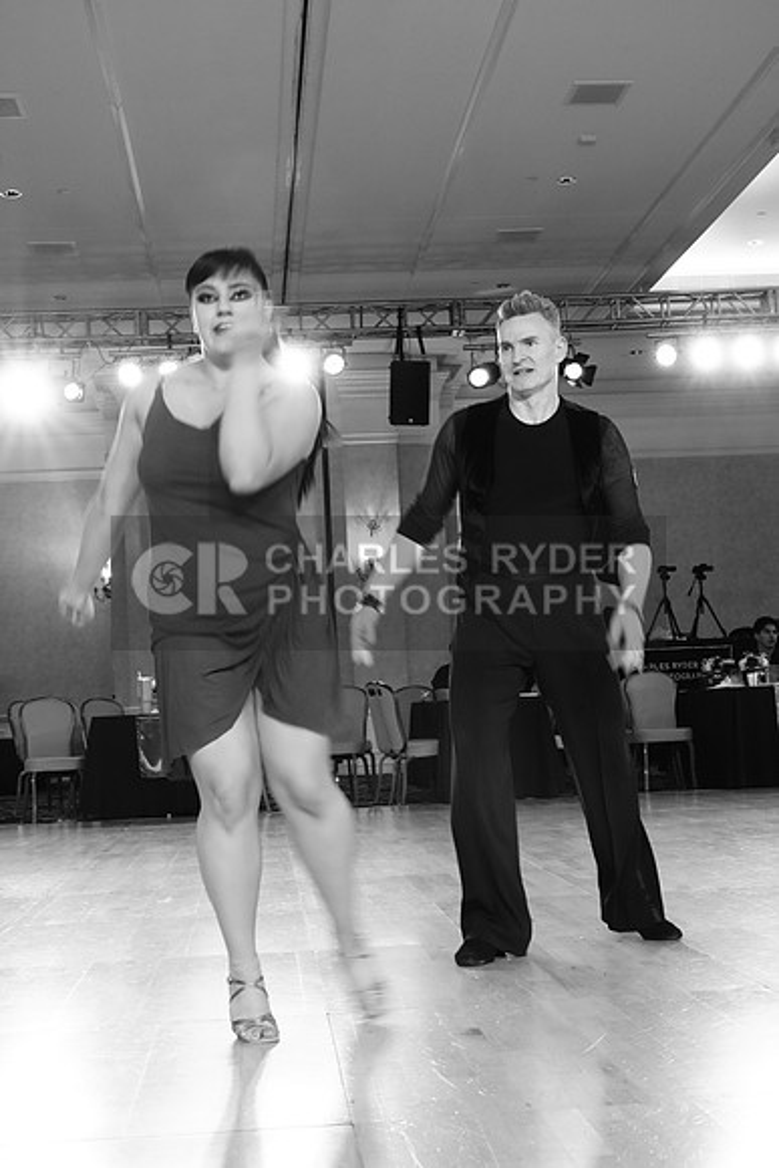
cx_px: 390
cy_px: 584
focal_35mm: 46
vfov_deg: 42.7
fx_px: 1492
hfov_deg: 29.3
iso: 5000
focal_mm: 46
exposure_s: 1/60
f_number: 13
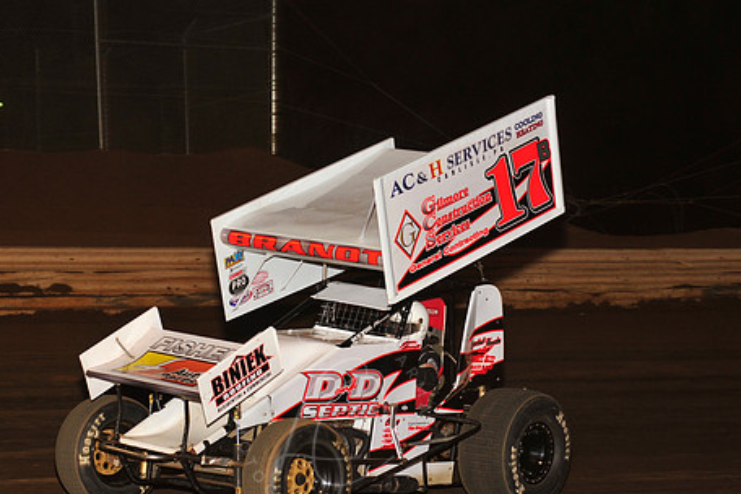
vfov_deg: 11.7
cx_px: 333
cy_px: 273
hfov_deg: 17.5
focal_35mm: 117
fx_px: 2408
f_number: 6.3
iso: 800
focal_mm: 92
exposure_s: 1/250
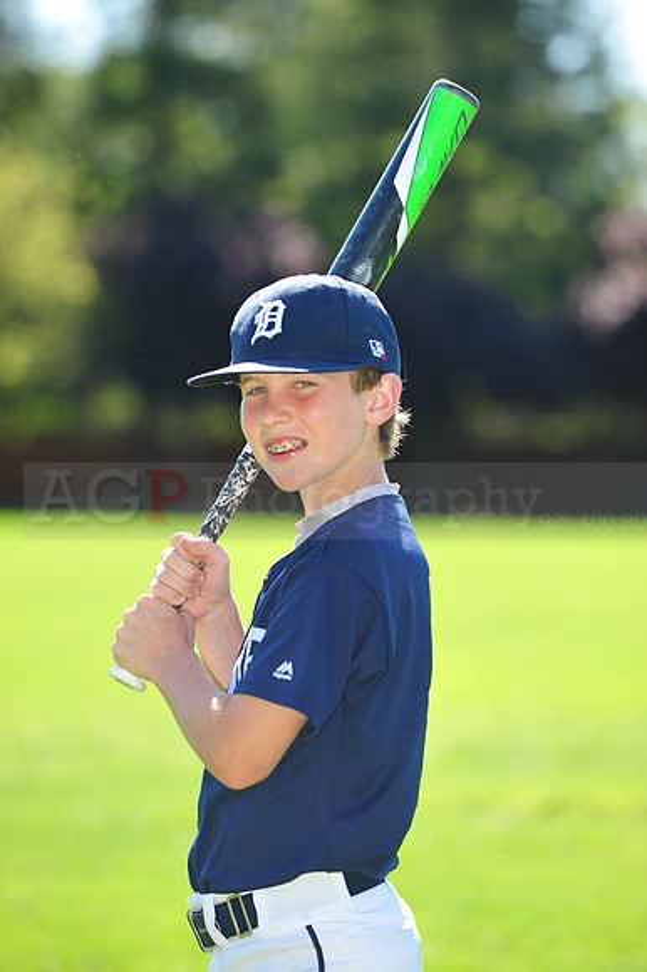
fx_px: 5398
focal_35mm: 200
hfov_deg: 6.9
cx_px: 324
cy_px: 486
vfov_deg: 10.3
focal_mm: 200
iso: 320
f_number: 5
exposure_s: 1/500
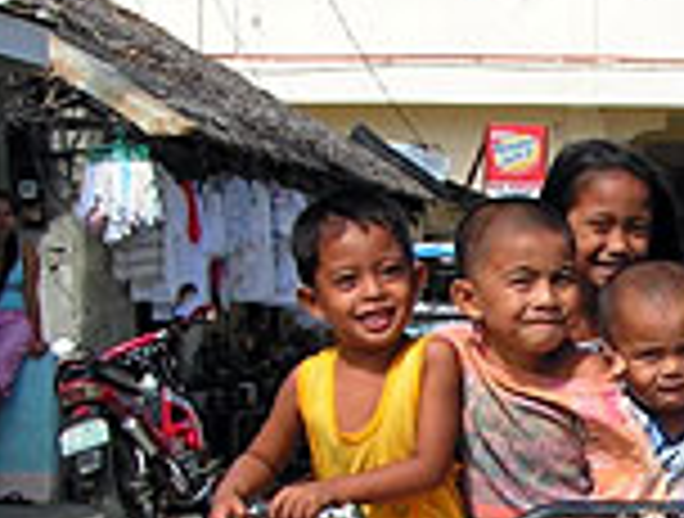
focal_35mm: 121
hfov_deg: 15.7
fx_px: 2398
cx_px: 783
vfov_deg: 12.2
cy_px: 473
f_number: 5.6
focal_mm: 6.8
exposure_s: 1/320
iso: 50
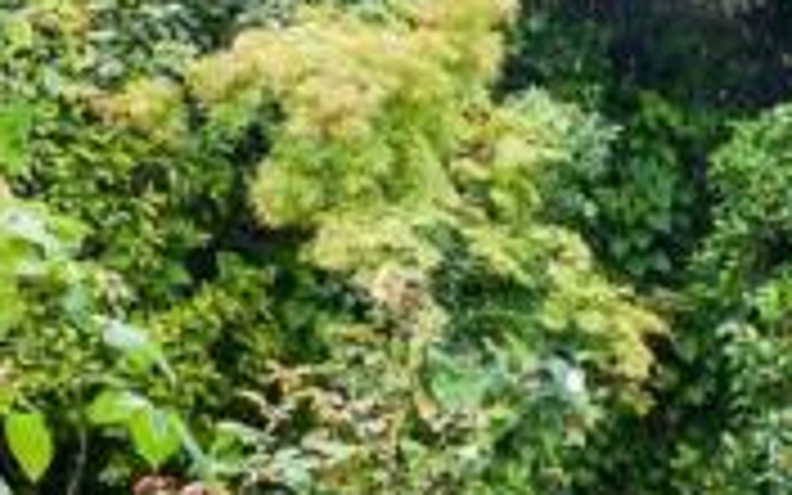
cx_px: 1172
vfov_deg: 22.5
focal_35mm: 57
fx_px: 1230
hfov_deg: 26.4
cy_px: 389
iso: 320
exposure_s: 1/100
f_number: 8
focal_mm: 10
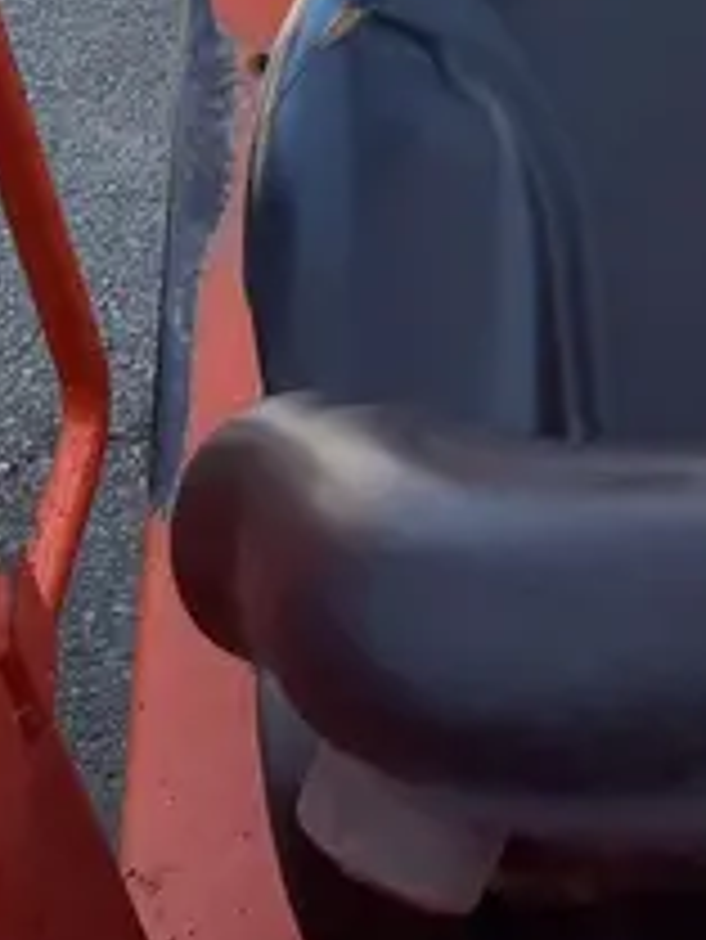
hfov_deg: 15.4
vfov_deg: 18.6
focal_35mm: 91
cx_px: 931
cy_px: -546
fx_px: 2472
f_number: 1.6
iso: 50
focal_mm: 5.1
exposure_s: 1/2222
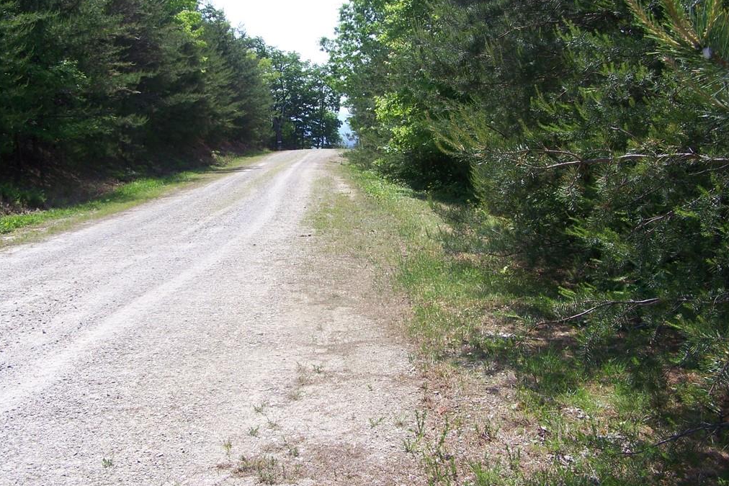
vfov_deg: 33.4
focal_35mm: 40
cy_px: 246
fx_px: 810
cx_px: 366
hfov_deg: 48.5
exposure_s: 1/320
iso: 64
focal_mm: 6.3
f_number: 4
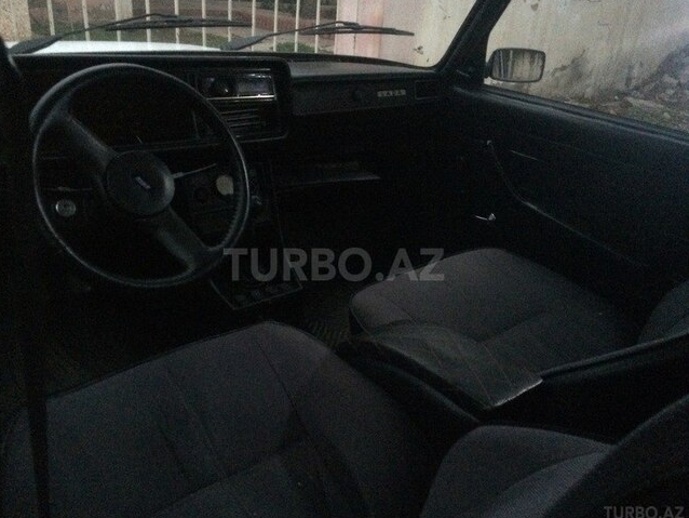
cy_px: 264
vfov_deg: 46.8
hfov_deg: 59.9
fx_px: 597
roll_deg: -2.5
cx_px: 334
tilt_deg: -22.1
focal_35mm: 30
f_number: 2.2
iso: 2000
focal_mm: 4.15
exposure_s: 1/17
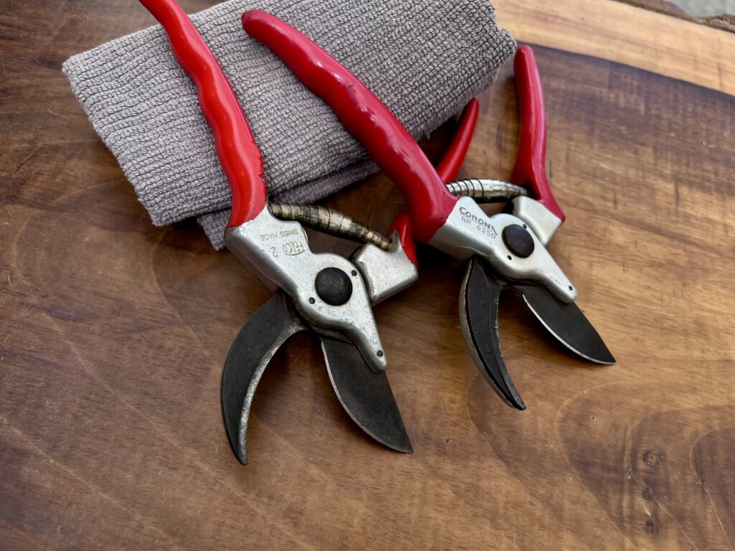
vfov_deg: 53.1
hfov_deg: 67.3
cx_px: 368
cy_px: 276
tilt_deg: -58.1
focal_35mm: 26
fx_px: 552
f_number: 1.6
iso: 50
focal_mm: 5.1
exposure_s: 1/1096
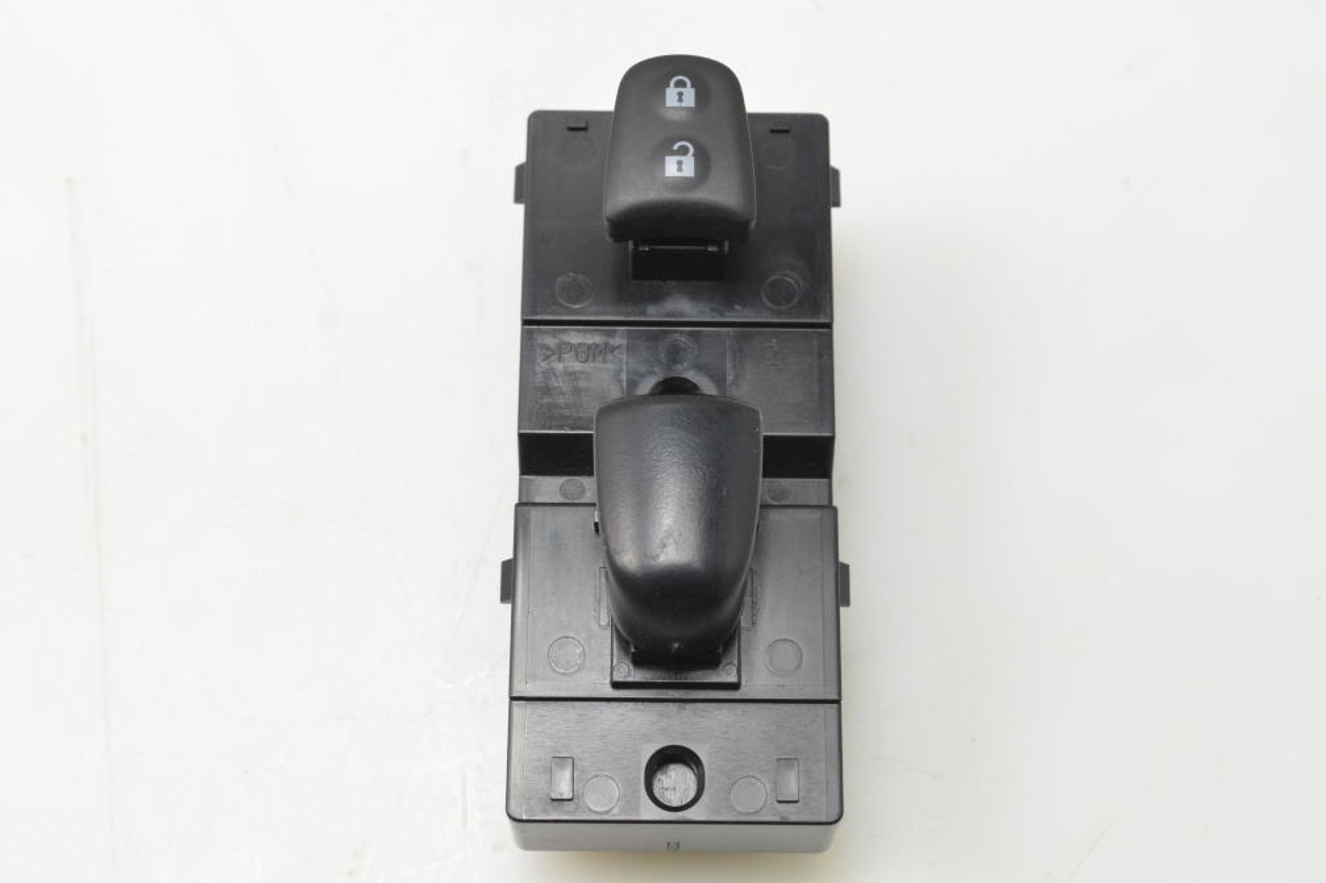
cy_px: 443
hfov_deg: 32.9
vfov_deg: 22.3
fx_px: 2246
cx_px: 664
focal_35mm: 61
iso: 2500
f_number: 7.1
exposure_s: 1/200
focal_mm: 40
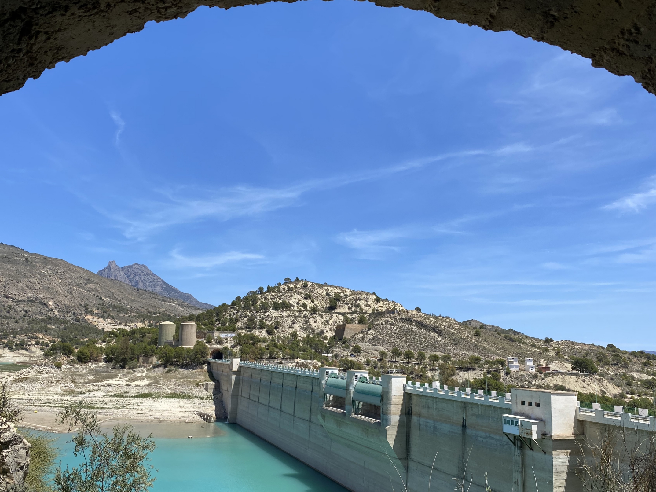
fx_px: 587
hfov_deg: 58.3
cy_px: 278
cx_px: 301
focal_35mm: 31
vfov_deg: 45.3
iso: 32
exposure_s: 1/3300
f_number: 1.8
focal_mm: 4.25
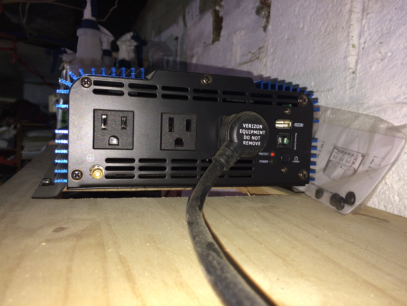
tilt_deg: -6.2
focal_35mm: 29
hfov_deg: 61.7
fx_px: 341
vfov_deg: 48.2
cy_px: 153
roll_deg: -2.2
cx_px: 204
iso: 32
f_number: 2.2
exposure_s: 1/53
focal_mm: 4.15
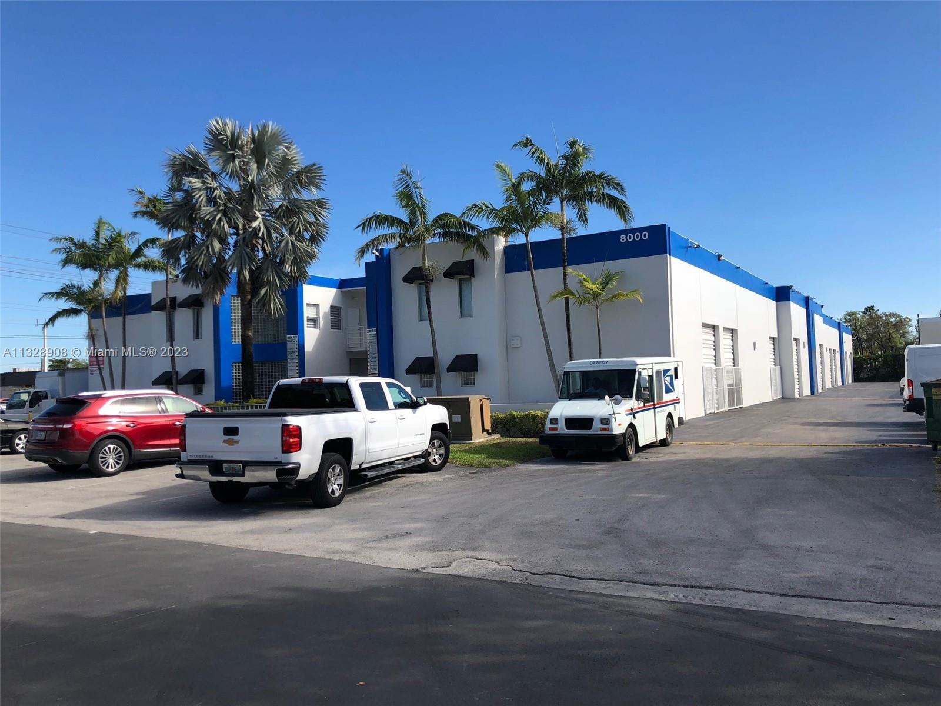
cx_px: 470
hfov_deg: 63.4
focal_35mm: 28
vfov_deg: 49.7
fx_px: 761
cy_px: 353
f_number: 1.8
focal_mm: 4
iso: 20
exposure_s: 1/1600
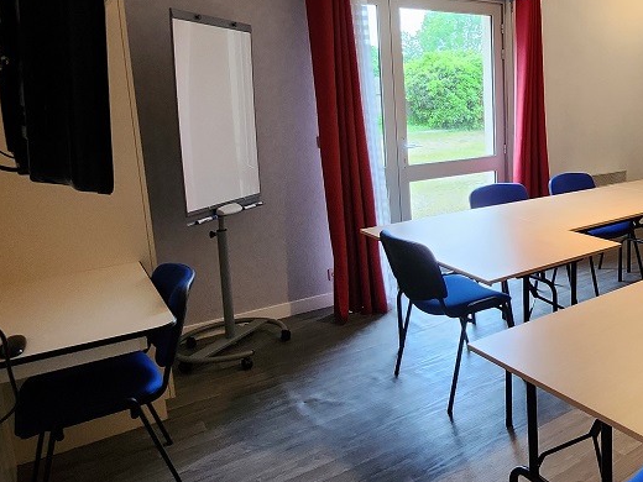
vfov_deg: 46.7
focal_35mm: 30
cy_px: 206
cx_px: 579
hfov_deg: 52.7
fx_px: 557
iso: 320
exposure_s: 1/33
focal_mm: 1.7
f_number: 2.2
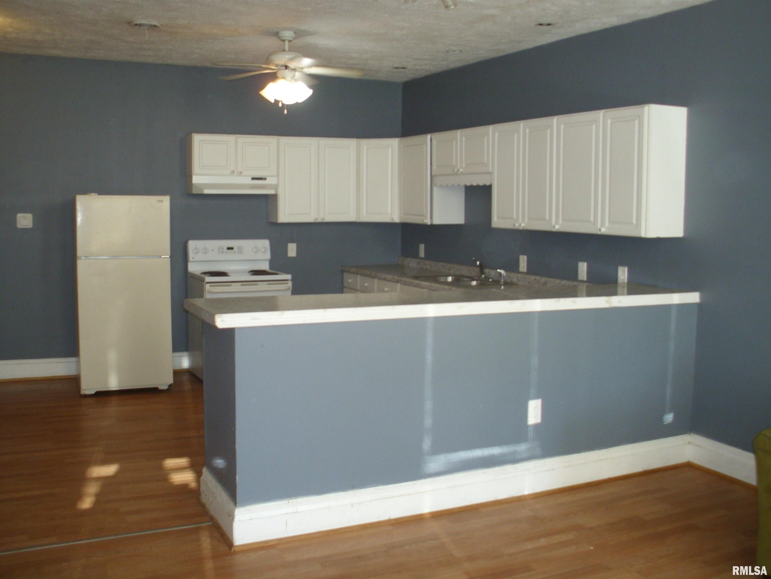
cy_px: 290
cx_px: 386
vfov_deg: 37.7
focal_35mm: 38
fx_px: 846
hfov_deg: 49.0
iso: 200
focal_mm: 6.3
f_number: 2.9
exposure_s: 1/60
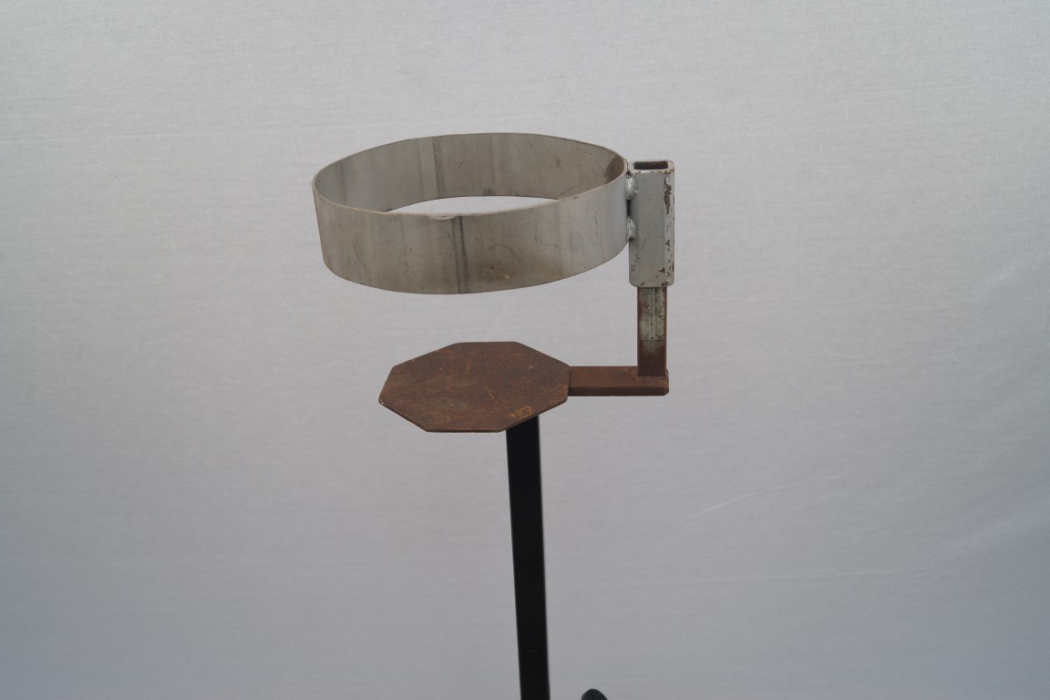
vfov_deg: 40.0
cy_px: 350
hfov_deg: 57.2
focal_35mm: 33
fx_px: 962
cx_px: 525
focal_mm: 22
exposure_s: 1/160
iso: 125
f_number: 4
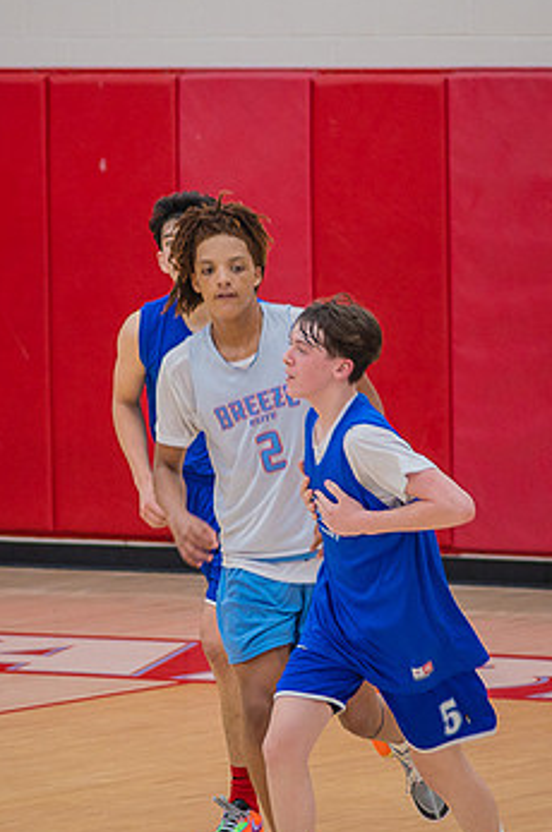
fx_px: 8174
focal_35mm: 354
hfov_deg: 3.9
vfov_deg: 5.8
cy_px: 410
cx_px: 220
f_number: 5.3
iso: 1000
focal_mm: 175
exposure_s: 1/250
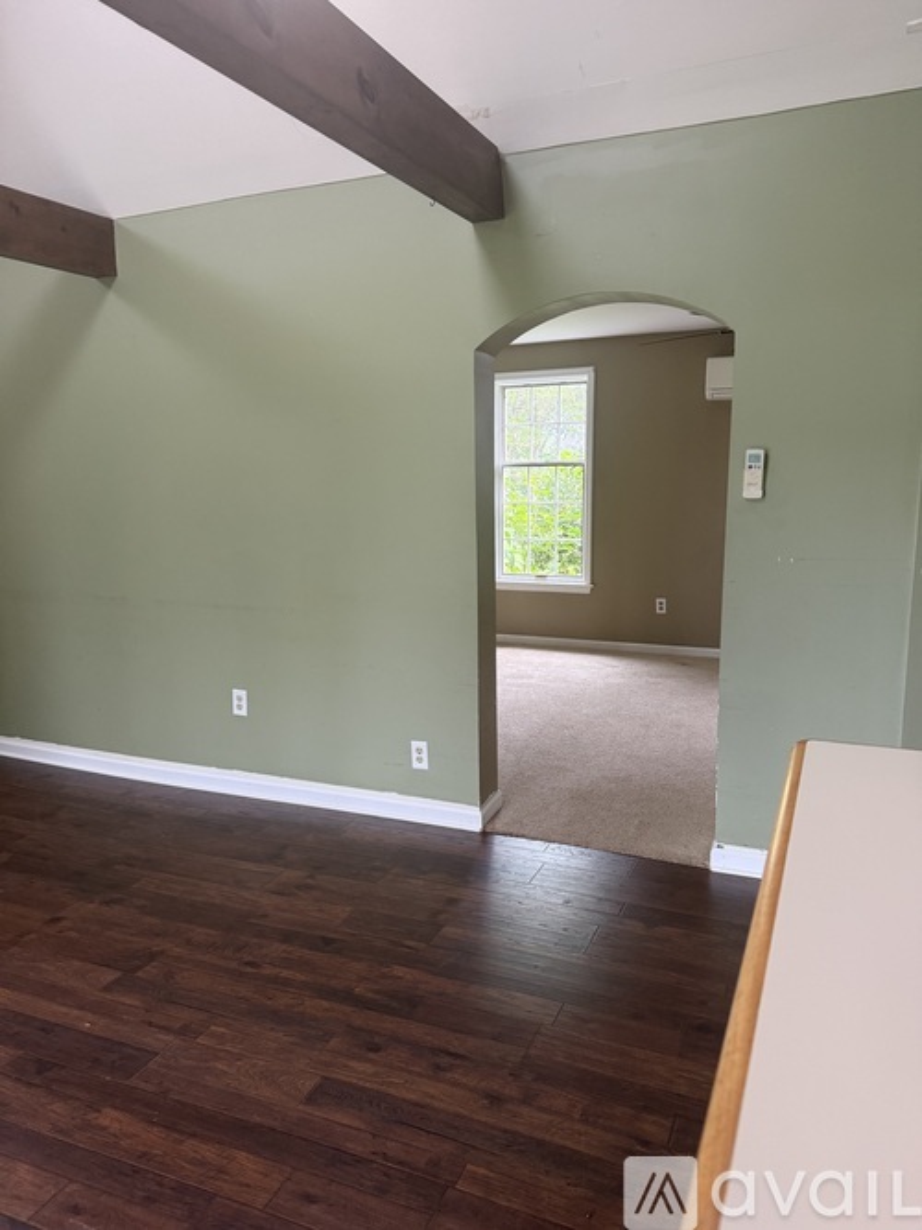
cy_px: 615
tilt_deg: -9.4
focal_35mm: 24
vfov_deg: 71.6
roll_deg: +0.4
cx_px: 461
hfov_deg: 56.8
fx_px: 853
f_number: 1.78
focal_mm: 6.76
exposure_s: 1/60
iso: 250
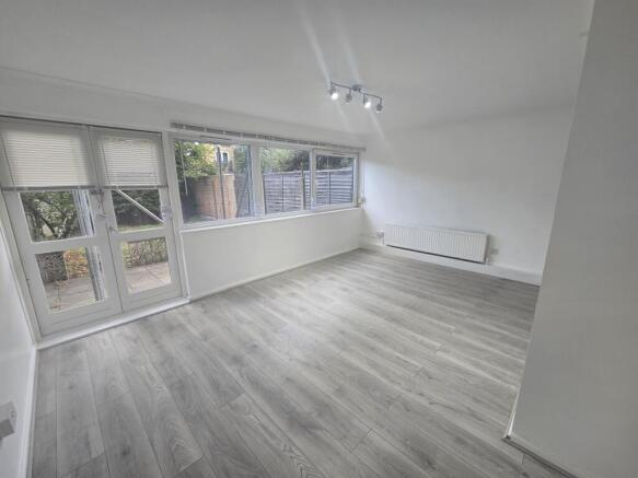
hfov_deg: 106.2
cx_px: 319
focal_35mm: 13
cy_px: 239
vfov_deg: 89.9
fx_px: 240
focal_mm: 2.2
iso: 100
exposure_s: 1/50
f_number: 2.2
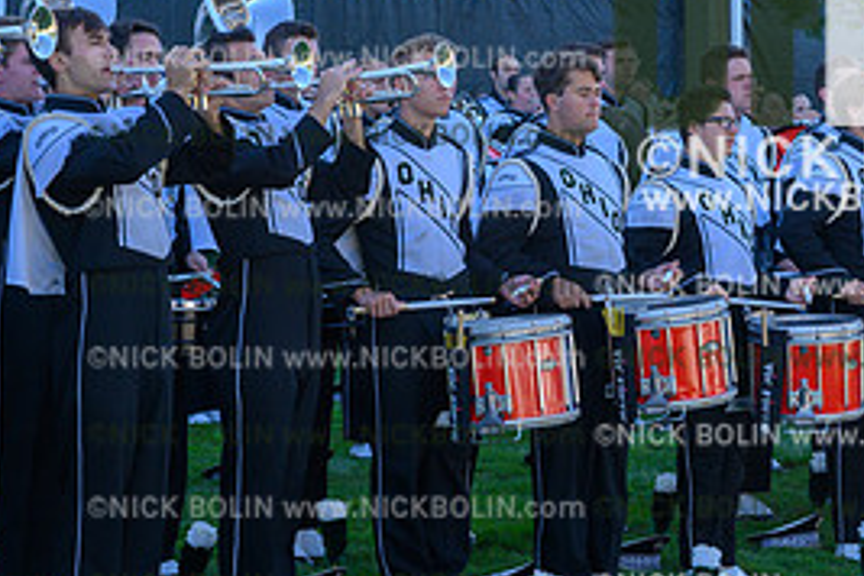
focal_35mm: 152
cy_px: 60
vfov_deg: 9.0
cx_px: 841
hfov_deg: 13.3
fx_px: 3648
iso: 800
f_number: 8
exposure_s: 1/640
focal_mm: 70
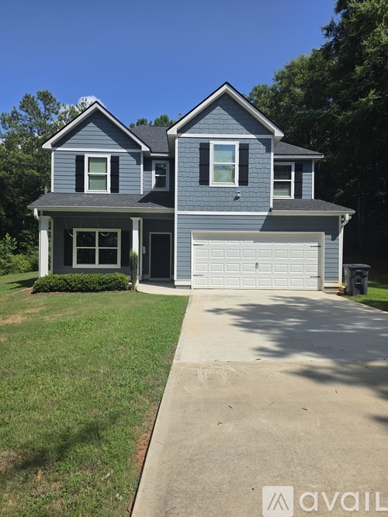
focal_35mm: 23
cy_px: 258
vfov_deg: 73.9
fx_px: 344
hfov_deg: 58.9
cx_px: 194
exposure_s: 1/7939
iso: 50
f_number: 1.4
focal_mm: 6.5
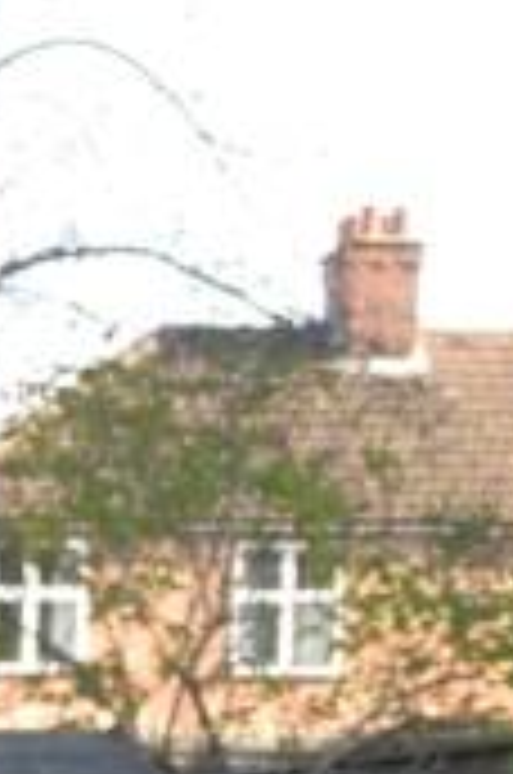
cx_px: -716
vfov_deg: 10.9
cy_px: 1262
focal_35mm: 179
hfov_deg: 7.2
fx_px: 3841
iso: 500
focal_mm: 20
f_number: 5.6
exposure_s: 1/125
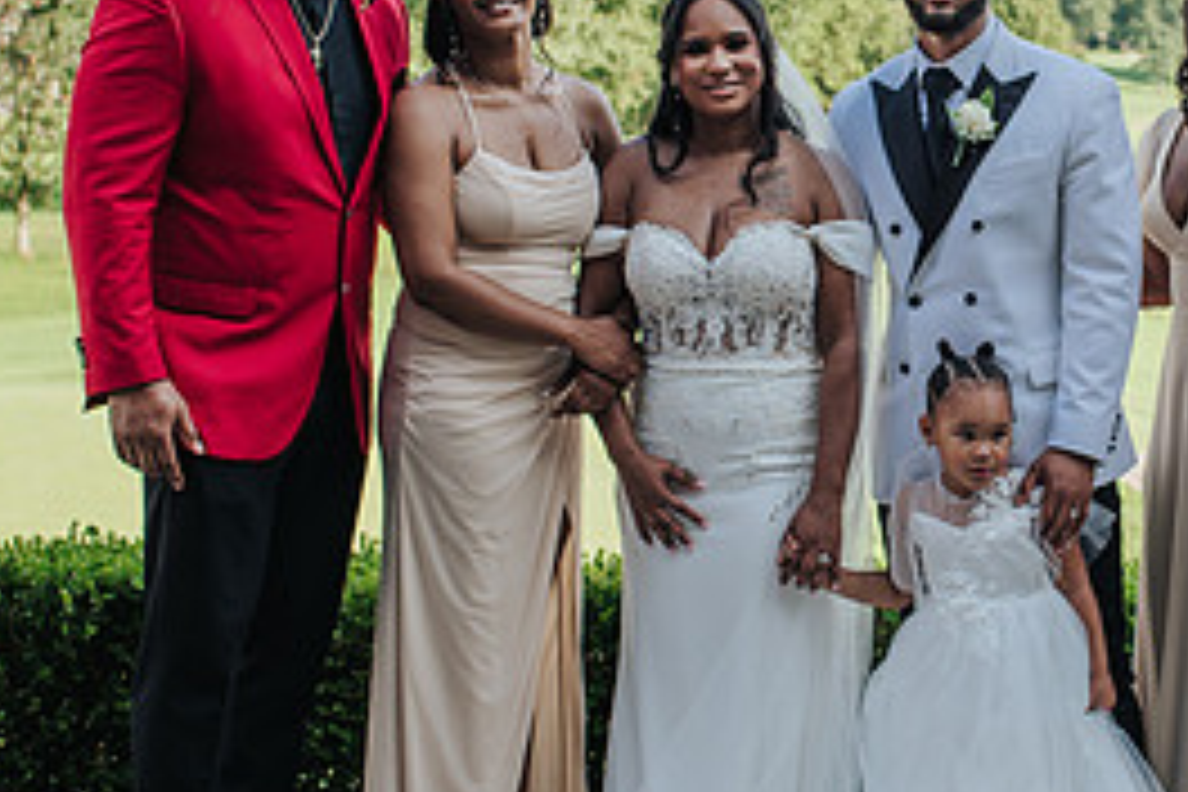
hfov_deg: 22.1
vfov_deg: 15.0
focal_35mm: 91
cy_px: 286
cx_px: 968
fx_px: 3003
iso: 100
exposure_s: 1/400
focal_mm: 35
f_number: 3.5
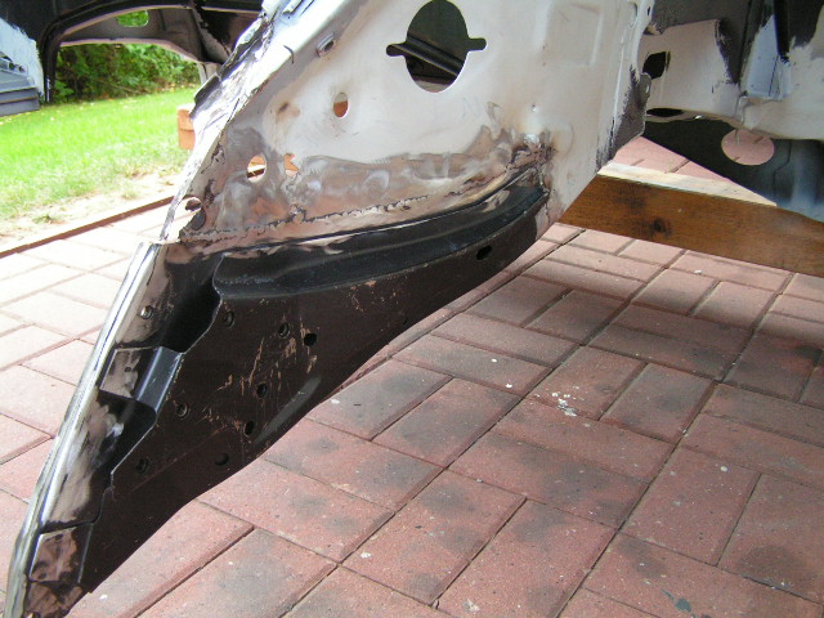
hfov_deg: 49.0
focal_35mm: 38
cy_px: 309
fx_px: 905
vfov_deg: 37.7
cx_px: 412
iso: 200
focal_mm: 6.3
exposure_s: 1/30
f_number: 2.8
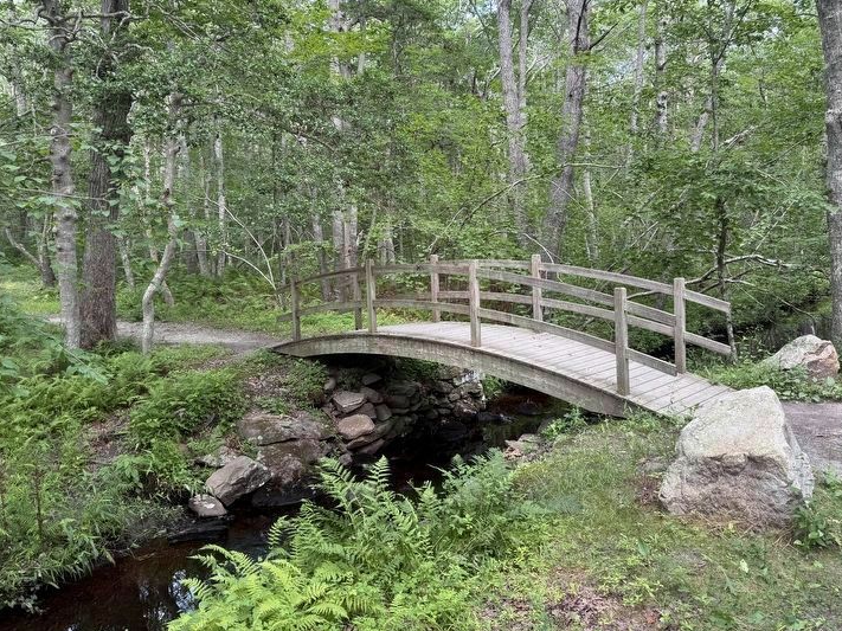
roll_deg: +2.3
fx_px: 657
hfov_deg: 65.3
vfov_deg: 51.2
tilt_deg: -4.4
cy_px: 278
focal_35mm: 27
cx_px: 414
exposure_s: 1/121
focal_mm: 6.76
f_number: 1.78
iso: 80
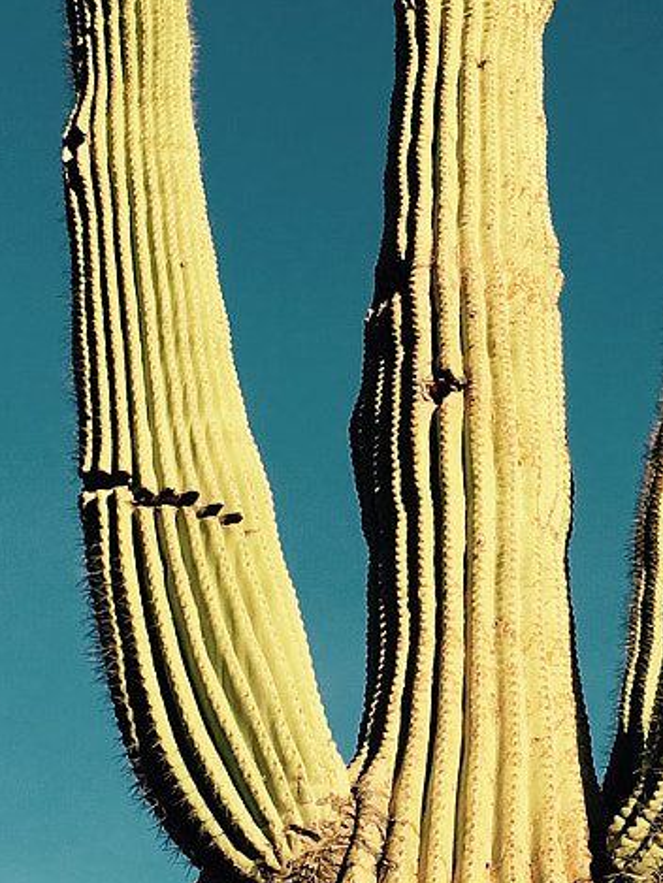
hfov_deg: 14.9
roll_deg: +1.7
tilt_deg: +31.1
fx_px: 2527
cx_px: 497
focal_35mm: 99
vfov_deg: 19.8
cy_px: 584
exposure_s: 1/1099
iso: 25
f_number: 2.2
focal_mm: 4.15
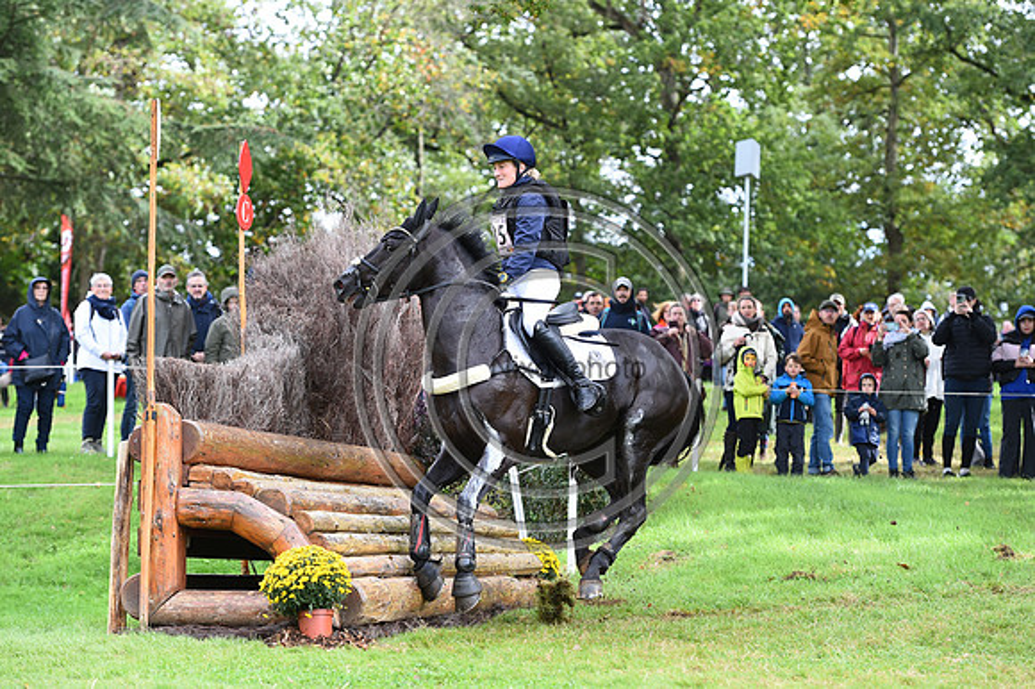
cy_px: 344
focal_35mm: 116
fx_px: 3333
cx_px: 518
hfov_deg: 17.7
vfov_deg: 11.8
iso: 1000
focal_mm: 116
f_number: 4.5
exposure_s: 1/1250
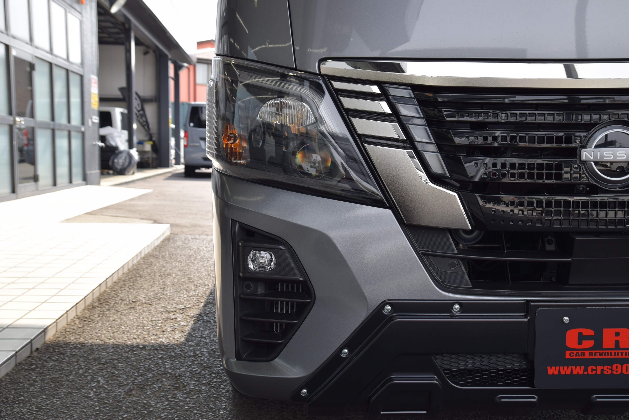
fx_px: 656
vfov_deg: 35.6
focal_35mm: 38
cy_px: 210
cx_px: 314
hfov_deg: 51.2
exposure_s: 1/320
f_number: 7.1
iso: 200
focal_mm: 25
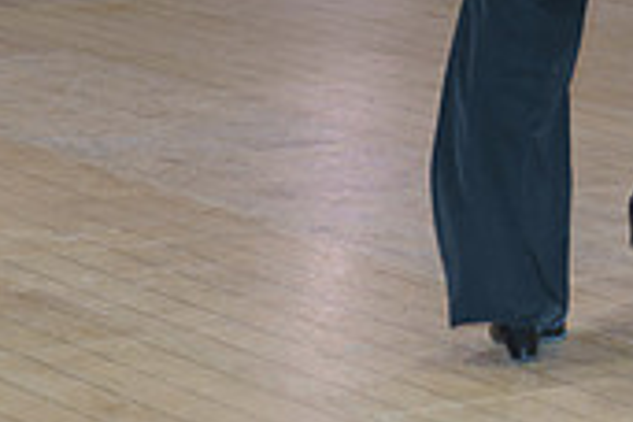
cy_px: -417
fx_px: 4149
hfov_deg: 8.6
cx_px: 855
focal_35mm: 236
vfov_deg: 5.7
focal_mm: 58
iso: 400
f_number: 2.8
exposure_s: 1/200
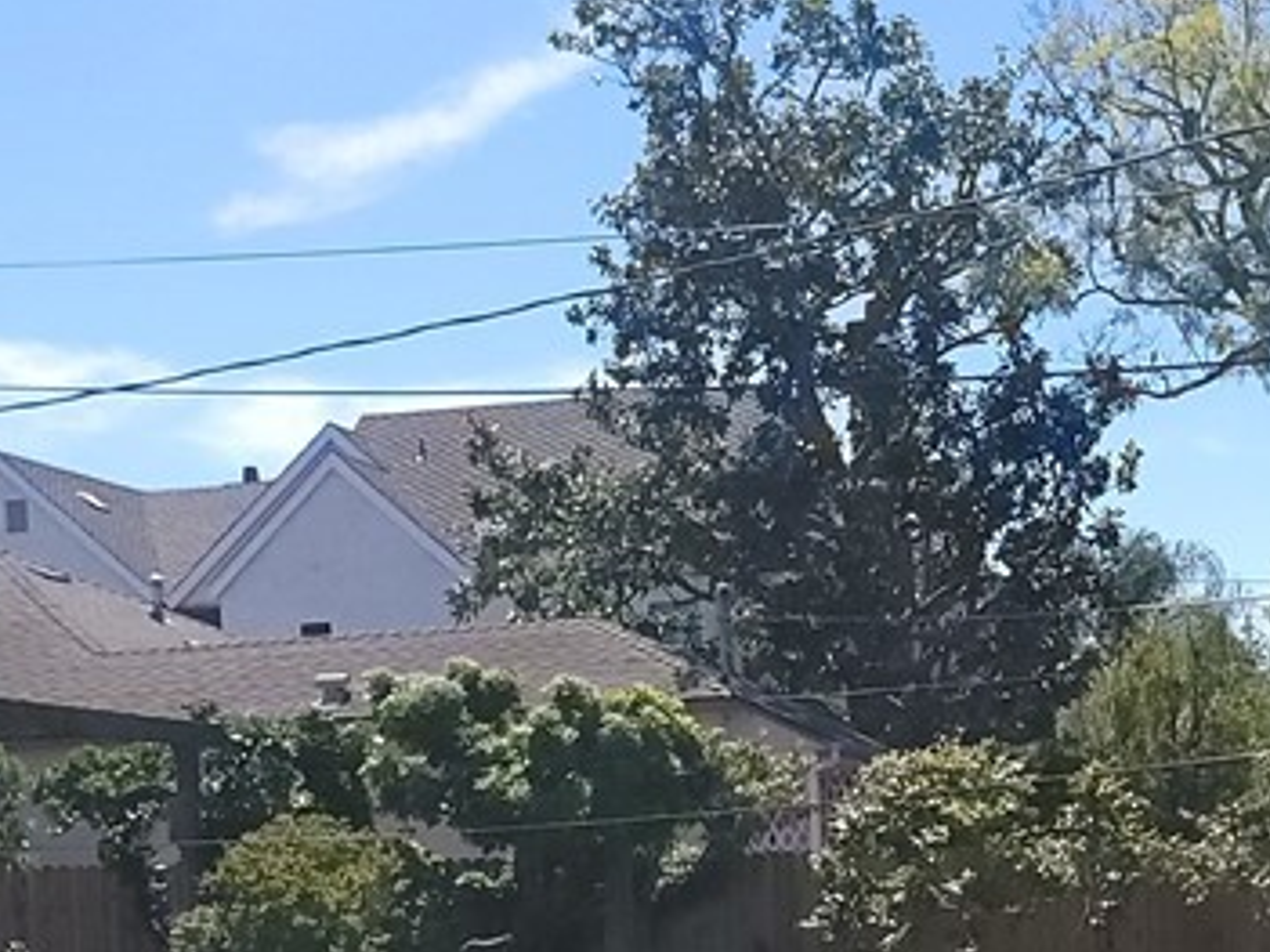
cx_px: 836
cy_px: 959
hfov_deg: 27.6
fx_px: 2567
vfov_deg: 20.3
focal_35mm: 70
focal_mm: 6.7
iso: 640
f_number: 1.8
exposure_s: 1/24000
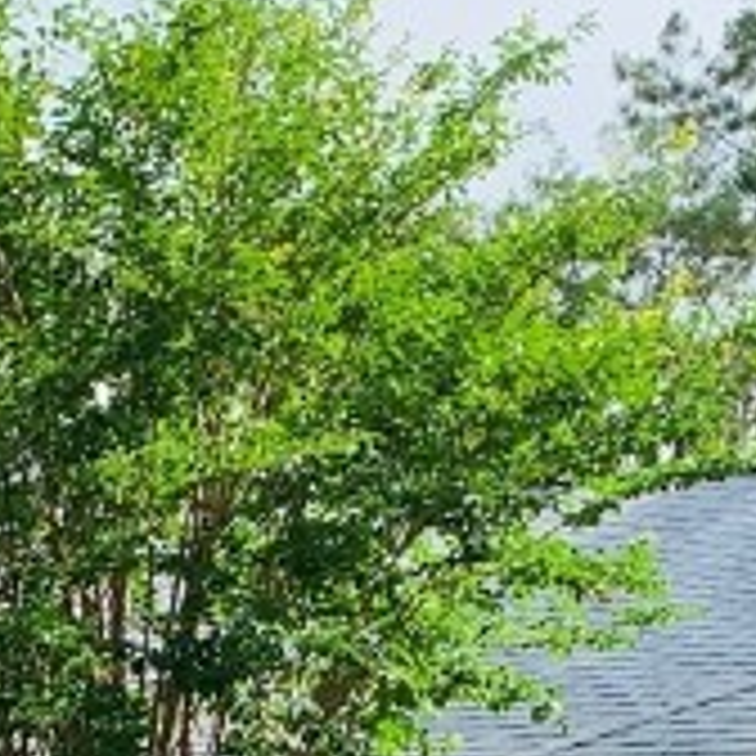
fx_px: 3459
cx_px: 432
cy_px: 1080
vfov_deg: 12.0
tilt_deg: -0.1
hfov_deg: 12.5
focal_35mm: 140
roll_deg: -1.2
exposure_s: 1/911
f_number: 1.8
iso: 25
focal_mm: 4.25
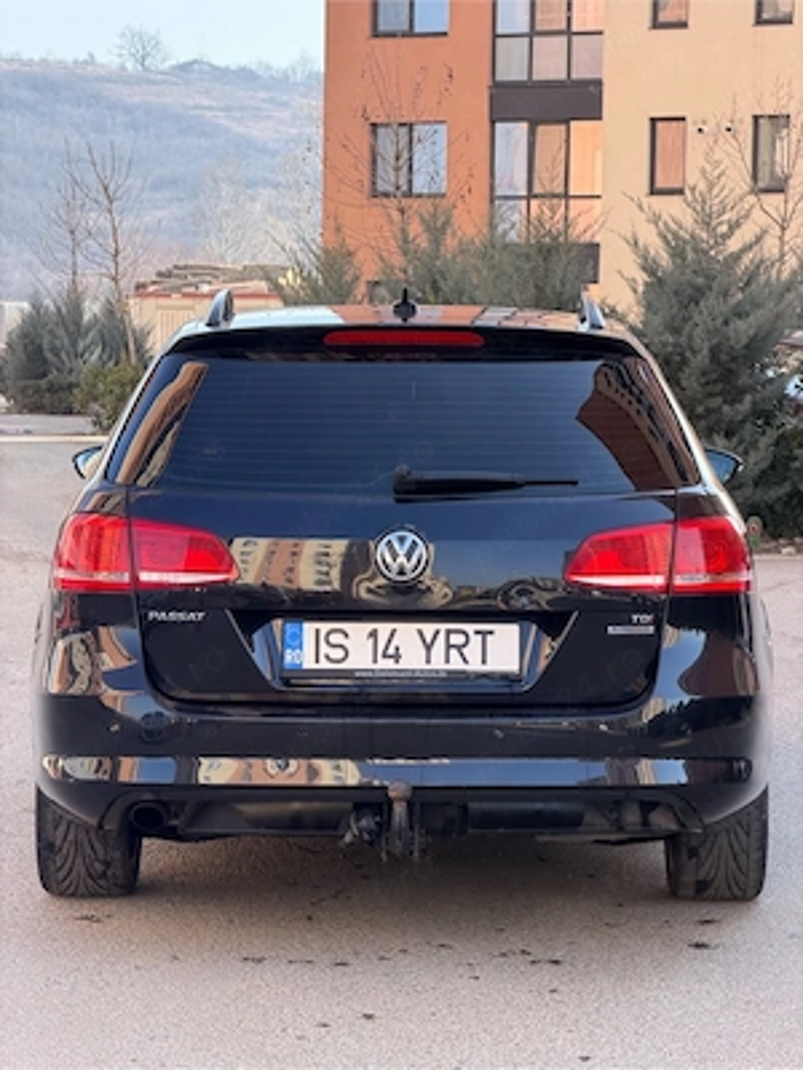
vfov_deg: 19.6
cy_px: 535
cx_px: 402
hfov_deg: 14.8
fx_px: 3093
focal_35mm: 100
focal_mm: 16.89
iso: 50
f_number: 2.8
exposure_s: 1/157
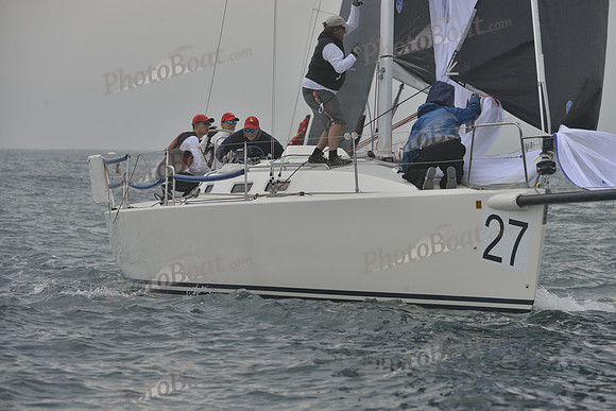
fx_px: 3423
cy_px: 206
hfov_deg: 10.3
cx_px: 308
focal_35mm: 200
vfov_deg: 6.9
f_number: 7.1
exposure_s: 1/800
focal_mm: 200
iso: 280
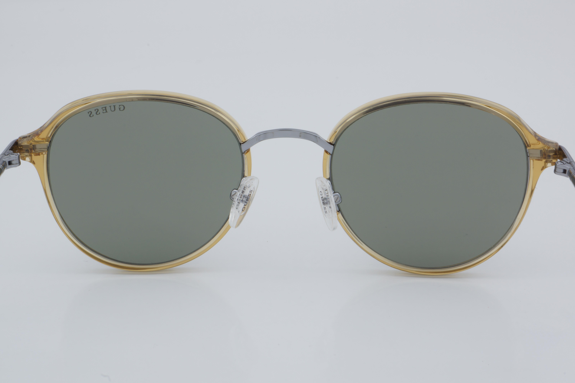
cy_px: 192
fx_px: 1198
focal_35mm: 75
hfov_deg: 27.0
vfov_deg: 18.2
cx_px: 288
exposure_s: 1/4
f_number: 32
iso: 100
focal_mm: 50
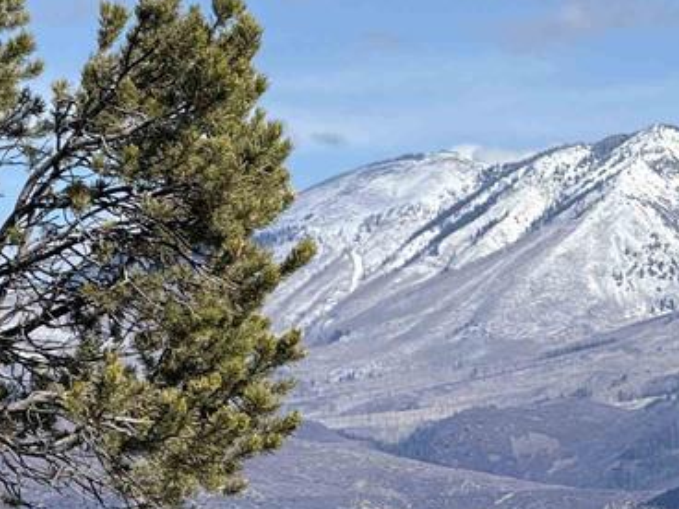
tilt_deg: +3.6
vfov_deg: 4.5
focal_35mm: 334
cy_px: 234
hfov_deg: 5.9
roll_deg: +0.4
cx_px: 664
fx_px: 6551
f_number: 2.8
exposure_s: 1/1969
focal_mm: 15.66
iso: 50
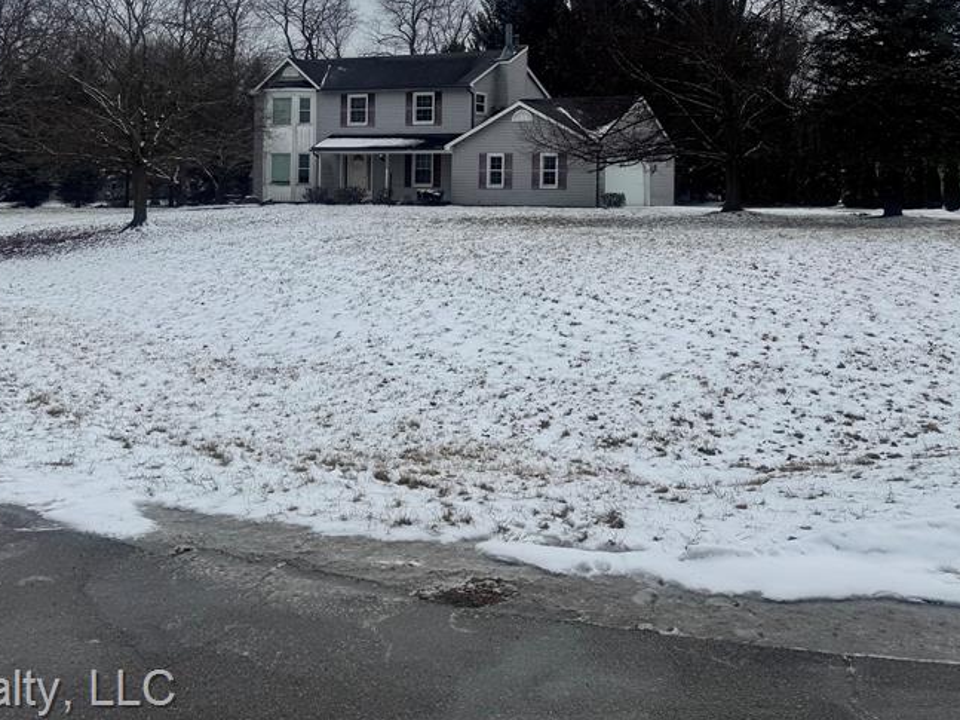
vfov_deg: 36.5
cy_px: 153
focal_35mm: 38
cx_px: 571
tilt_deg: +1.7
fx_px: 1054
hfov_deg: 48.7
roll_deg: -0.6
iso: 80
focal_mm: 6.76
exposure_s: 1/10417
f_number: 1.78
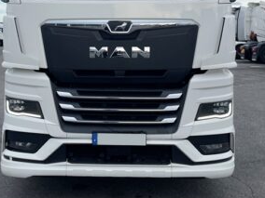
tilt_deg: +4.1
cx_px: 106
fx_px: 421
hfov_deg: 34.8
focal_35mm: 55
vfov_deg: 25.6
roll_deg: +1.1
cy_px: 14
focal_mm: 4.2
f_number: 1.6
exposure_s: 1/1082
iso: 32
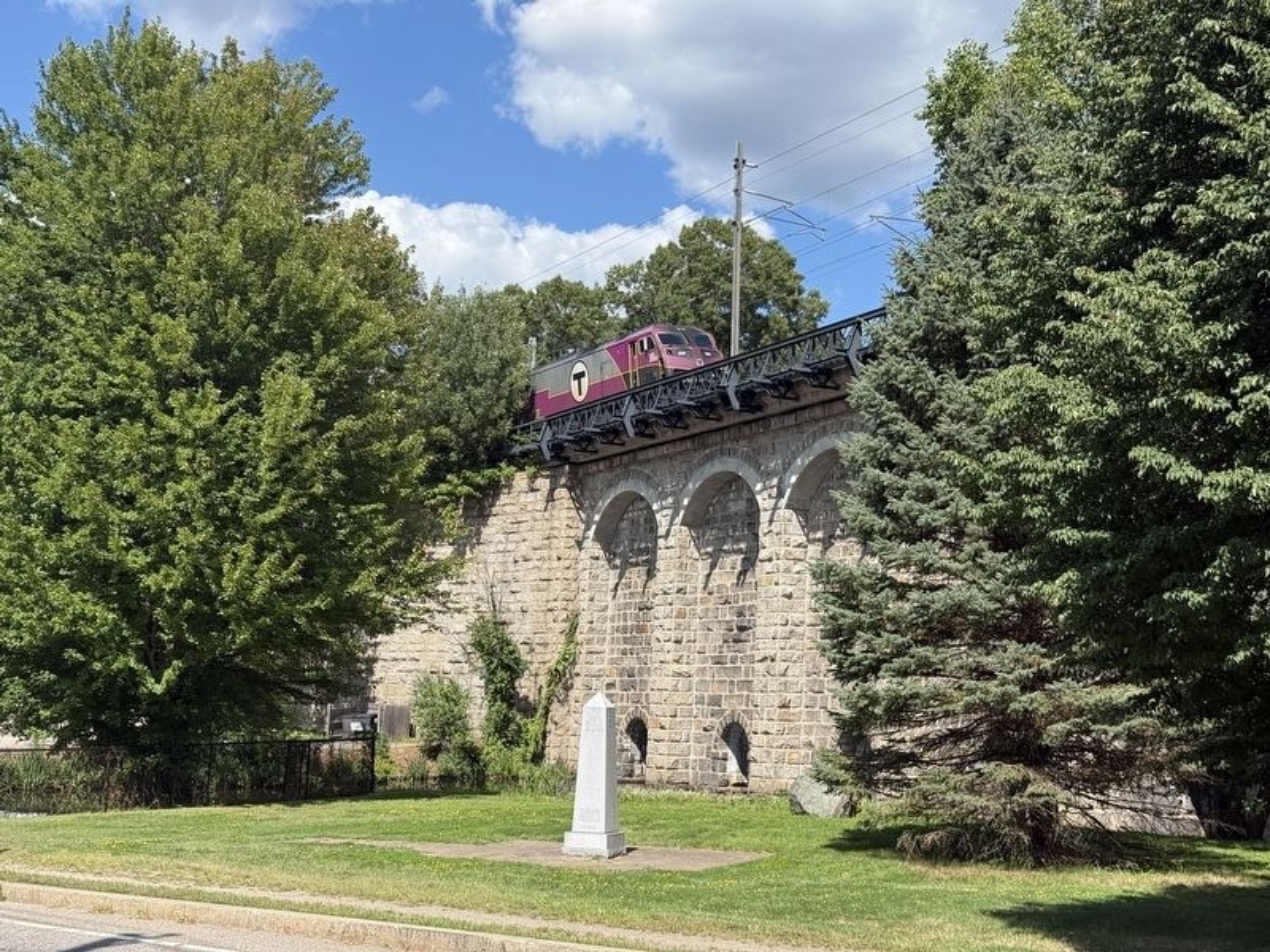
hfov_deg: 39.7
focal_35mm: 48
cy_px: 476
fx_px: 1761
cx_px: 635
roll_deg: -1.7
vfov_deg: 30.3
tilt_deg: +7.6
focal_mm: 6.76
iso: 64
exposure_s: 1/3534
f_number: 1.78
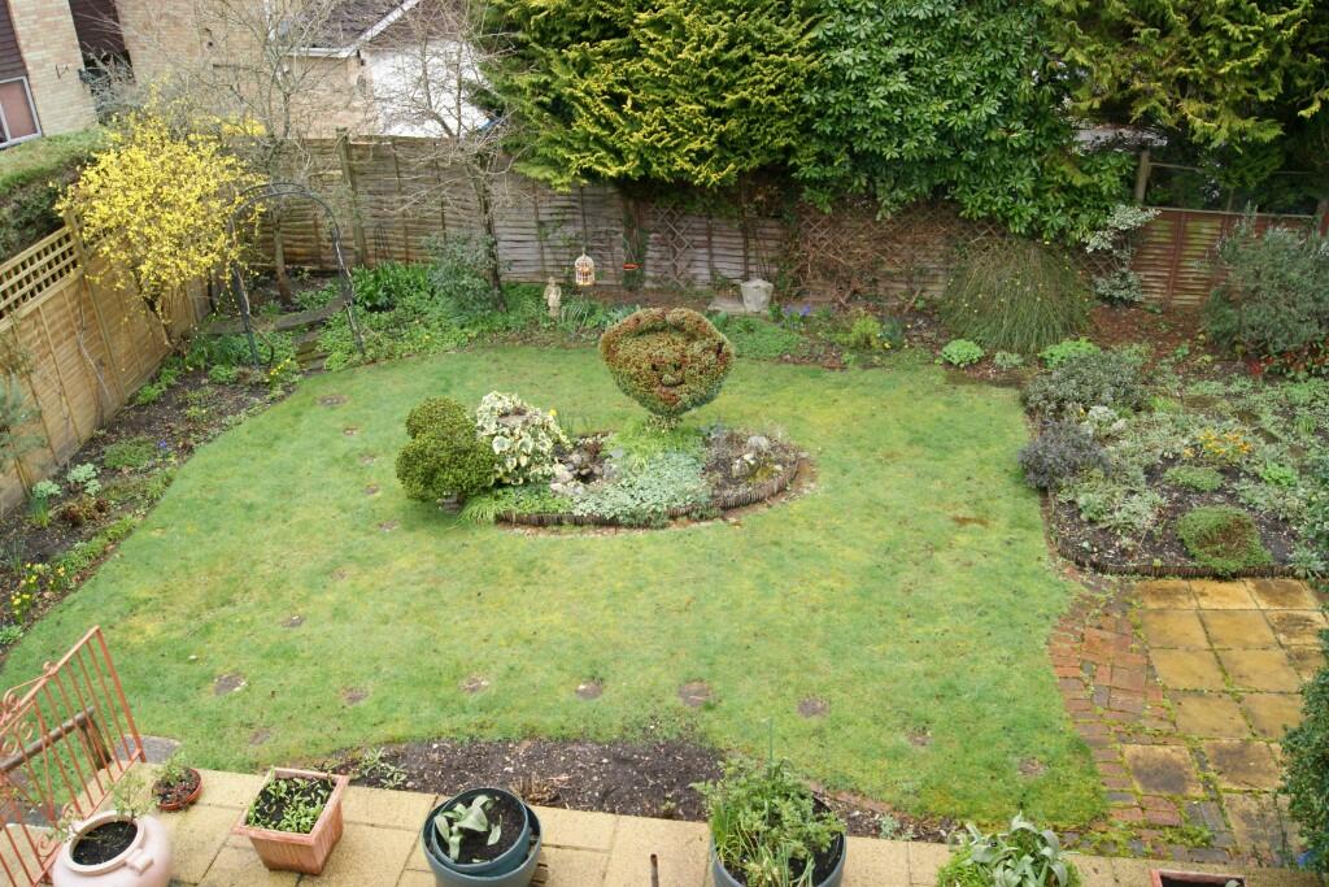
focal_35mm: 27
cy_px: 444
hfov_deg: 67.4
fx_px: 997
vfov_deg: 47.9
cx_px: 664
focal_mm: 18
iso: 400
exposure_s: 1/80
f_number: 9
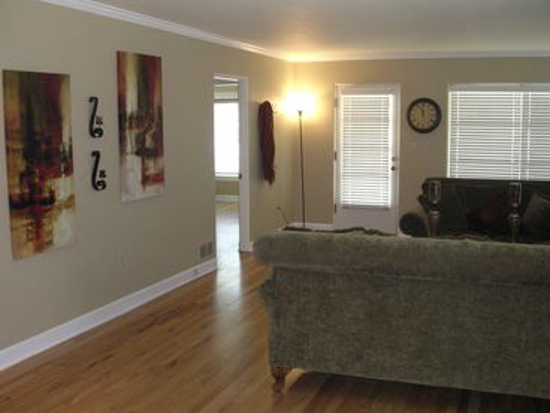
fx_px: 604
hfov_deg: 49.0
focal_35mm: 38
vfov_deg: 37.7
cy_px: 206
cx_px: 275
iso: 400
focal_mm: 5.8
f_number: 2.8
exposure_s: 1/22.7
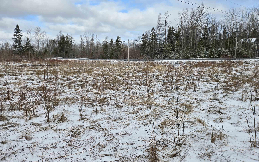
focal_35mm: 25
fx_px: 176
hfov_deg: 72.5
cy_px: 69
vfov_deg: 49.1
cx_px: 131
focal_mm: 5.4
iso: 25
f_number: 1.8
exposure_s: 1/1529
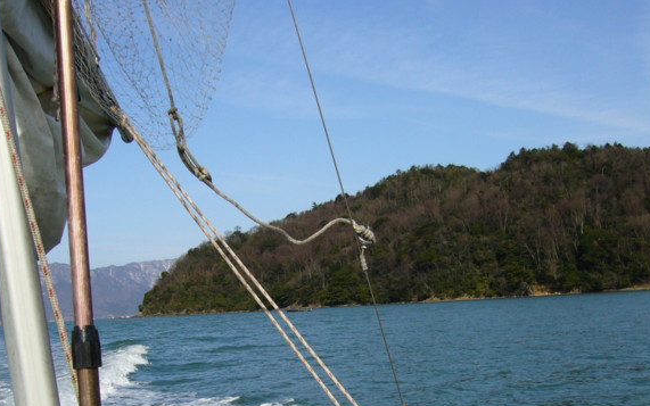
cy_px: 322
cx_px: 335
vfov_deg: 24.5
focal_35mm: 52
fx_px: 921
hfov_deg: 38.9
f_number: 5.6
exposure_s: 1/500
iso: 80
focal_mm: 5.8
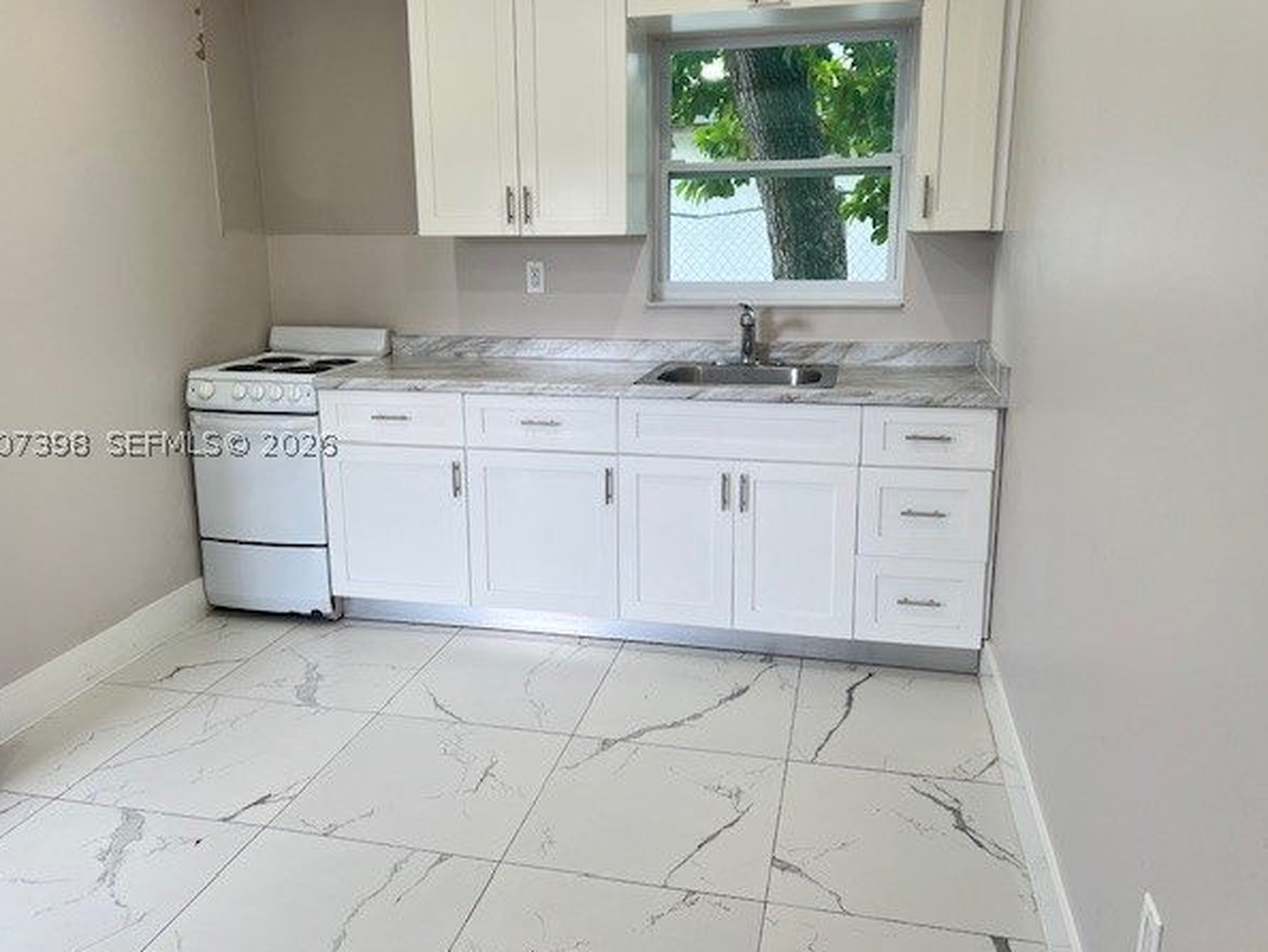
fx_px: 1026
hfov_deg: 63.4
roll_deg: +1.1
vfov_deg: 49.7
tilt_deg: -12.3
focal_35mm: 28
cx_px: 591
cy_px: 442
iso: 40
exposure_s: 1/120
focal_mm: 5.7
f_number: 1.5
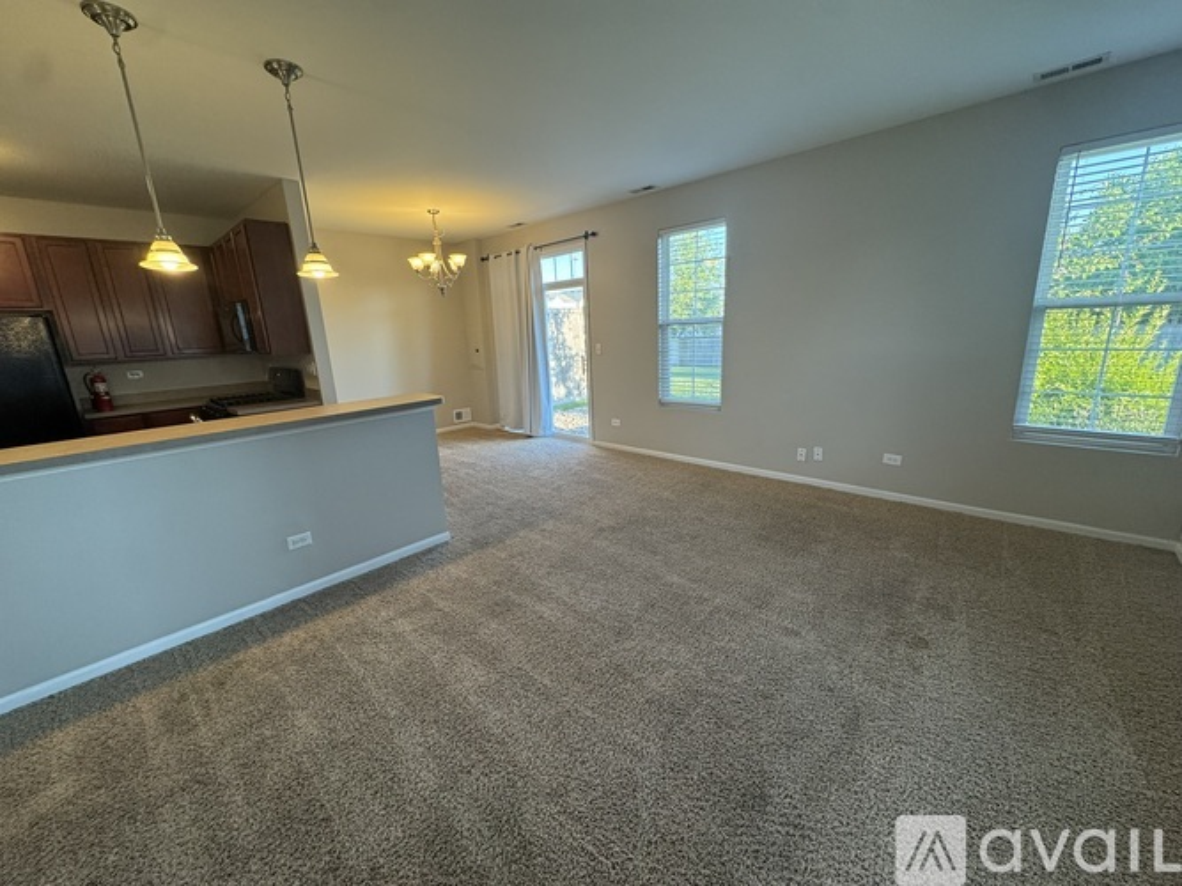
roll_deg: +2.1
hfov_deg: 102.1
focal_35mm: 14
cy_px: 443
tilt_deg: -14.2
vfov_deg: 85.7
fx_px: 478
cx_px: 591
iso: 200
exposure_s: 1/120
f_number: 2.2
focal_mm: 2.22
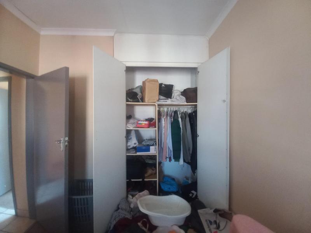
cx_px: 156
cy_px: 116
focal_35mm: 13
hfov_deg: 106.2
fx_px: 117
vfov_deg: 89.9
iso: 250
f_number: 2.2
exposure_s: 1/14.3
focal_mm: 1.42
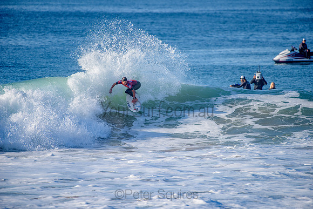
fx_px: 4348
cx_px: 156
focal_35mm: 500
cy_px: 104
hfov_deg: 4.1
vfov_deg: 2.8
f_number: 5.6
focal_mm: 500
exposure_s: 1/1600
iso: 200
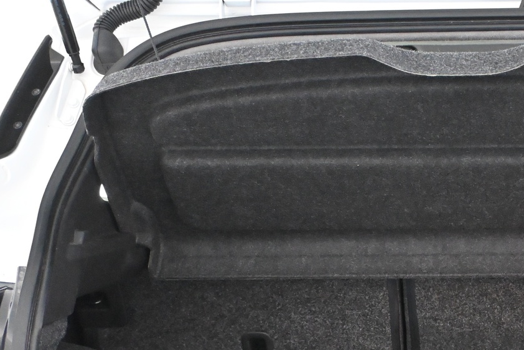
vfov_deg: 17.8
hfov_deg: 26.2
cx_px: 465
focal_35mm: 75
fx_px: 1092
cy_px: 333
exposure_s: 1/60
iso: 7200
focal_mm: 26
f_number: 4.5
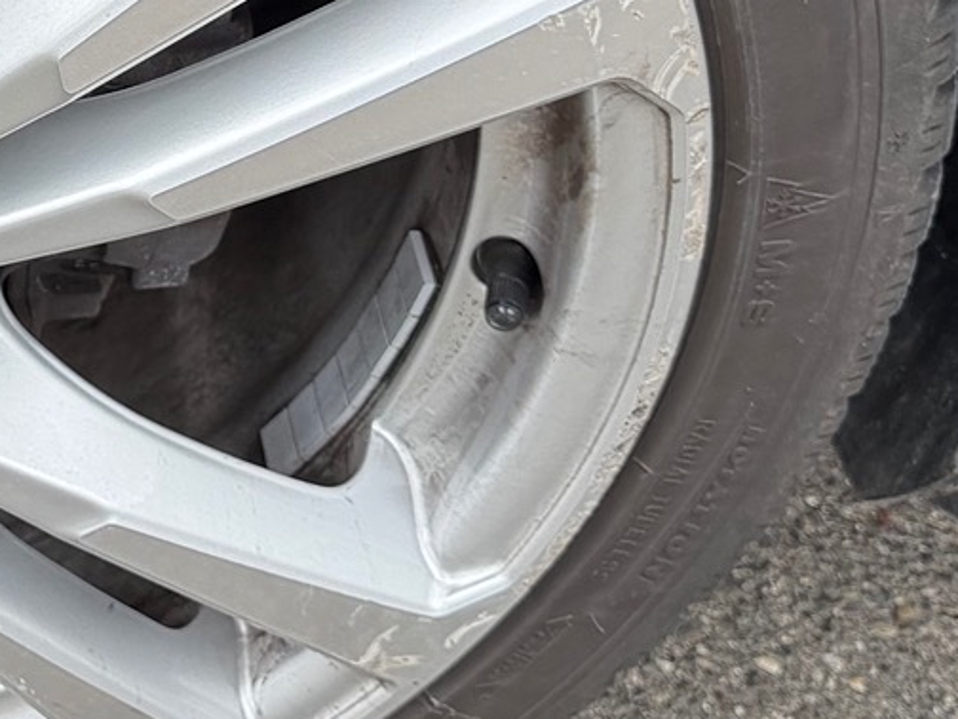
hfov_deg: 18.8
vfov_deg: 15.1
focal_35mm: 96
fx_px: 2657
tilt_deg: -39.9
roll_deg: +2.0
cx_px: -314
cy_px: -8
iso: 100
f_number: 1.78
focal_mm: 6.76
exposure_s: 1/459
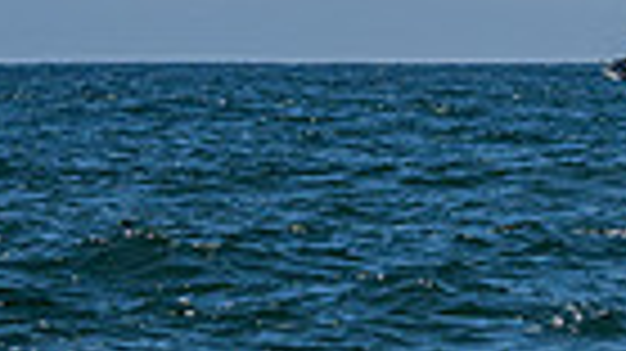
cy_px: -398
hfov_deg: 2.9
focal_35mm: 749
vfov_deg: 1.6
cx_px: 966
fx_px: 12426
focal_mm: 150
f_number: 5.6
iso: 320
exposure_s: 1/5000
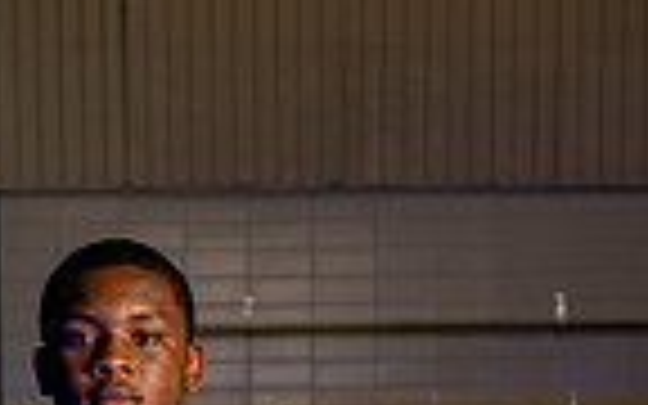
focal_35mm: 175
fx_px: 3091
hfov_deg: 11.9
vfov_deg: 7.1
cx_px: 180
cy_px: 936
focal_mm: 55
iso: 80
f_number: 5
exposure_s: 1/400
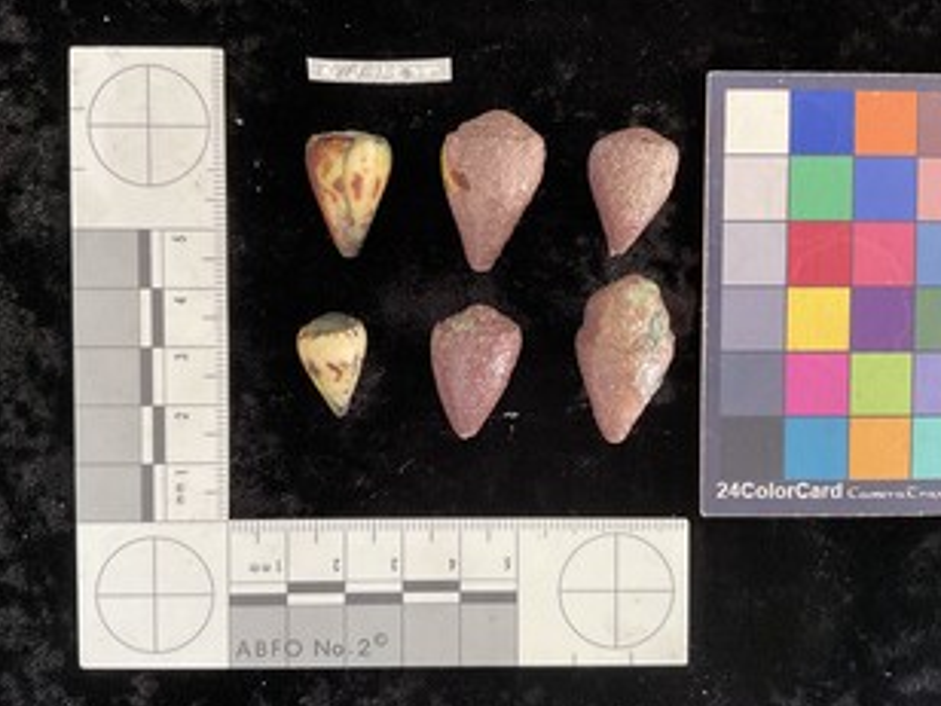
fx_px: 897
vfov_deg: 42.9
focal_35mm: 33
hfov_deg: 55.3
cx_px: 461
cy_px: 341
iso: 80
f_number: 1.8
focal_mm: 3
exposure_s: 1/60
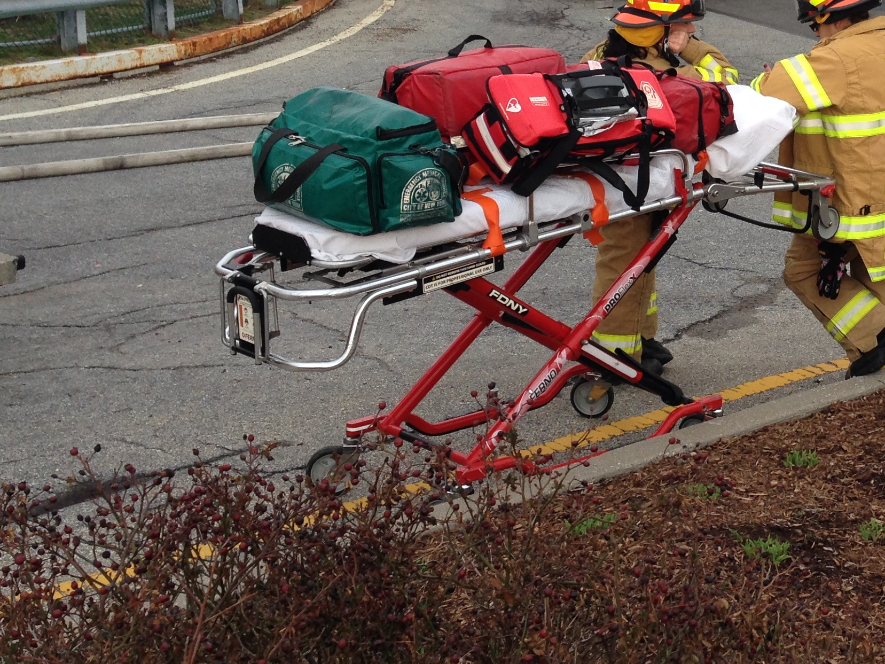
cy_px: 143
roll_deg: +0.0
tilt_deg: -8.0
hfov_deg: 28.5
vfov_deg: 22.3
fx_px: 1662
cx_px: 817
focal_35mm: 65
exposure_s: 1/343
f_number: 2.4
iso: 50
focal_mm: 4.12
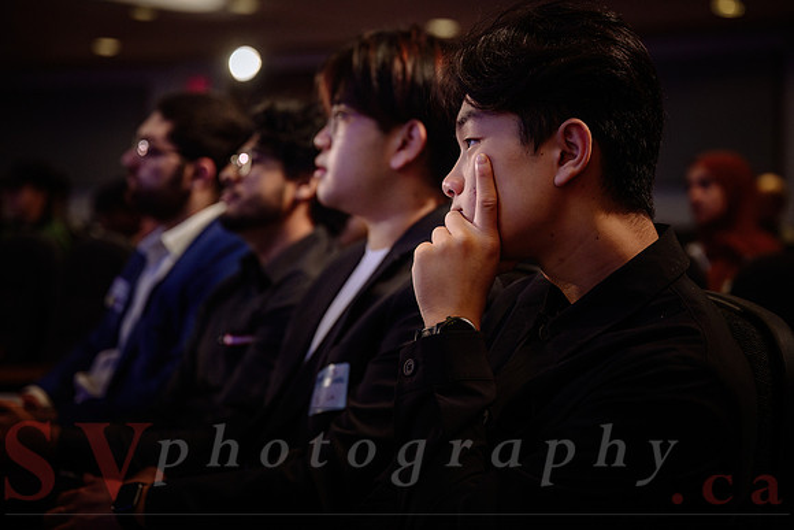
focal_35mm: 76
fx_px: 1678
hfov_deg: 26.6
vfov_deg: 17.9
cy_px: 242
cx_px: 431
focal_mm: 70
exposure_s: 1/100
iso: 1000
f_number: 2.8
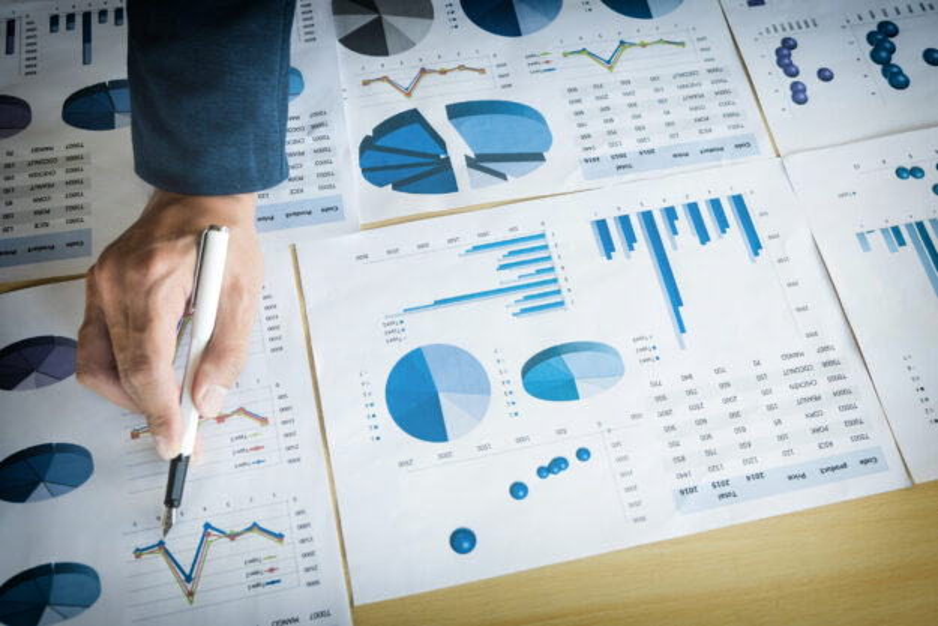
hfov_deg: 50.7
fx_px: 990
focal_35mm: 38
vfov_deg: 35.1
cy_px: 313
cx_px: 469
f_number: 3.6
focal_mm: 25.4
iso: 640
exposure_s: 1/160
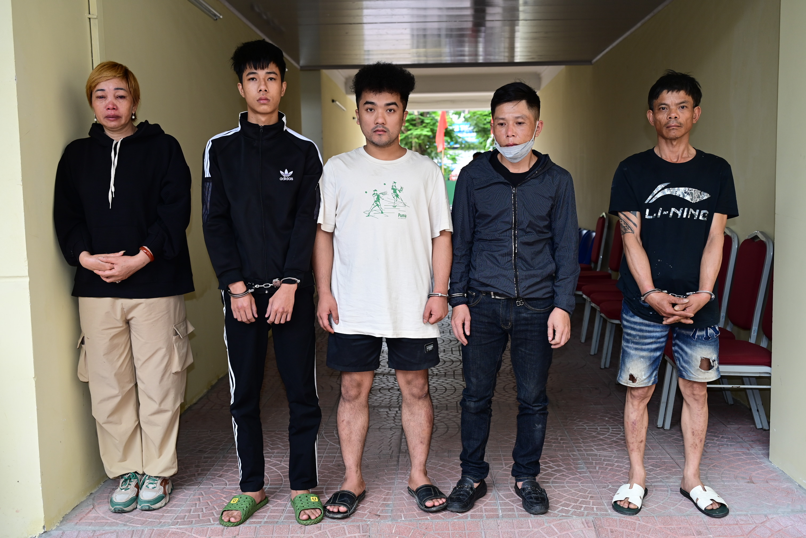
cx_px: 403
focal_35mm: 35
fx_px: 784
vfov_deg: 37.9
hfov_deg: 54.4
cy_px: 269
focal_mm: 35
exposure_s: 1/100
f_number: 4
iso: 400
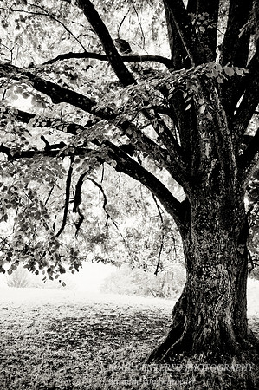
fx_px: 324
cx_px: 130
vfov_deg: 62.0
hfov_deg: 43.5
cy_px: 195
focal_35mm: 30
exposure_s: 1/15
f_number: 11
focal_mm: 20
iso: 800
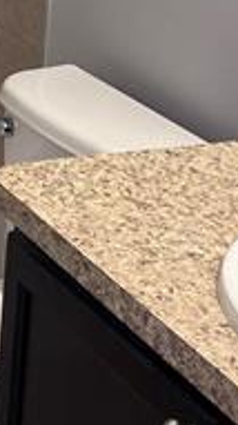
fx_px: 1283
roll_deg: -2.9
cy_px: -96
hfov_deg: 10.3
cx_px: -85
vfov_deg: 17.8
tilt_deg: -11.1
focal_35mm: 114
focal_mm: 5.1
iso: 80
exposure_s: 1/60
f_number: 1.6
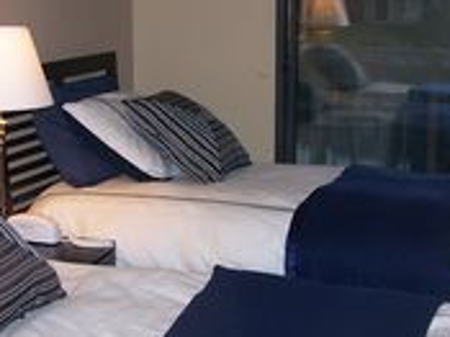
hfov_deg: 24.4
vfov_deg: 18.4
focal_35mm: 80
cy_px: 170
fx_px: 1039
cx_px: 201
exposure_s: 1/60
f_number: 2.8
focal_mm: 6.3
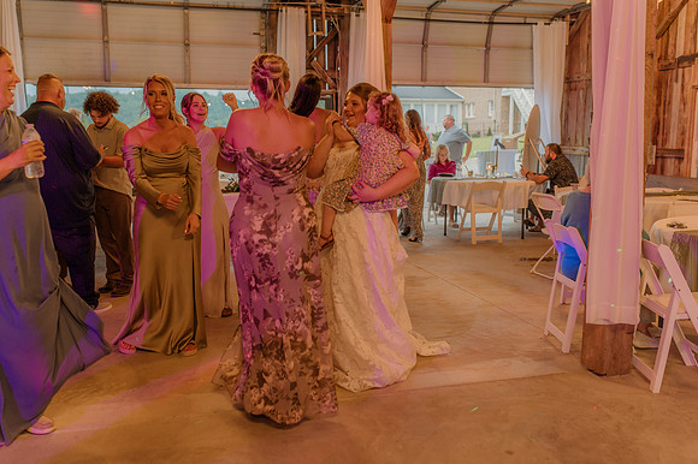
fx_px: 678
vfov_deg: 37.8
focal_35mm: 35
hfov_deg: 54.5
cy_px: 232
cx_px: 349
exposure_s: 1/200
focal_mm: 35
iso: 640
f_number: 2.5
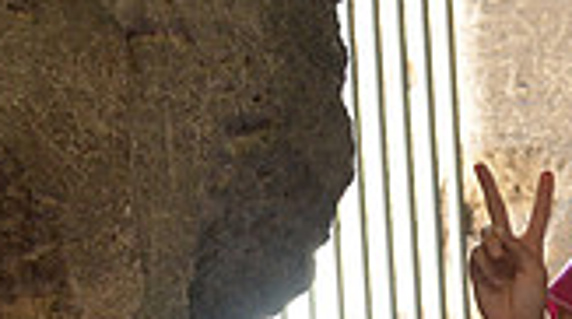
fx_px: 2710
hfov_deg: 11.8
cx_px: 660
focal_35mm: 179
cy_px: 249
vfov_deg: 6.7
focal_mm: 32
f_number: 4.5
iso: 1000
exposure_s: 1/80
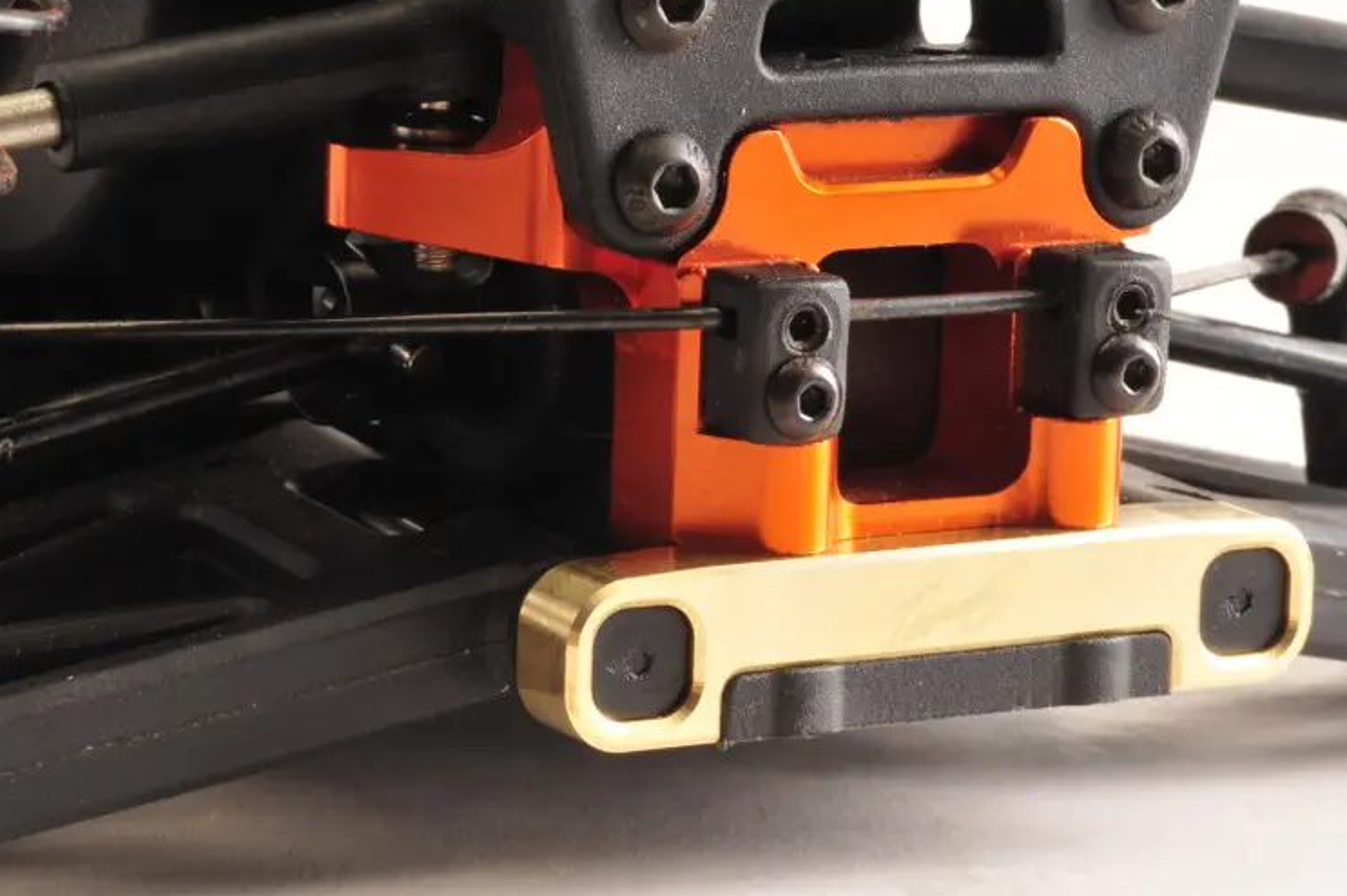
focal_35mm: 124
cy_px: 479
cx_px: 852
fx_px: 4635
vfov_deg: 11.0
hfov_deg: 16.5
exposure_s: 1/125
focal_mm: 60
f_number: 32
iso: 200
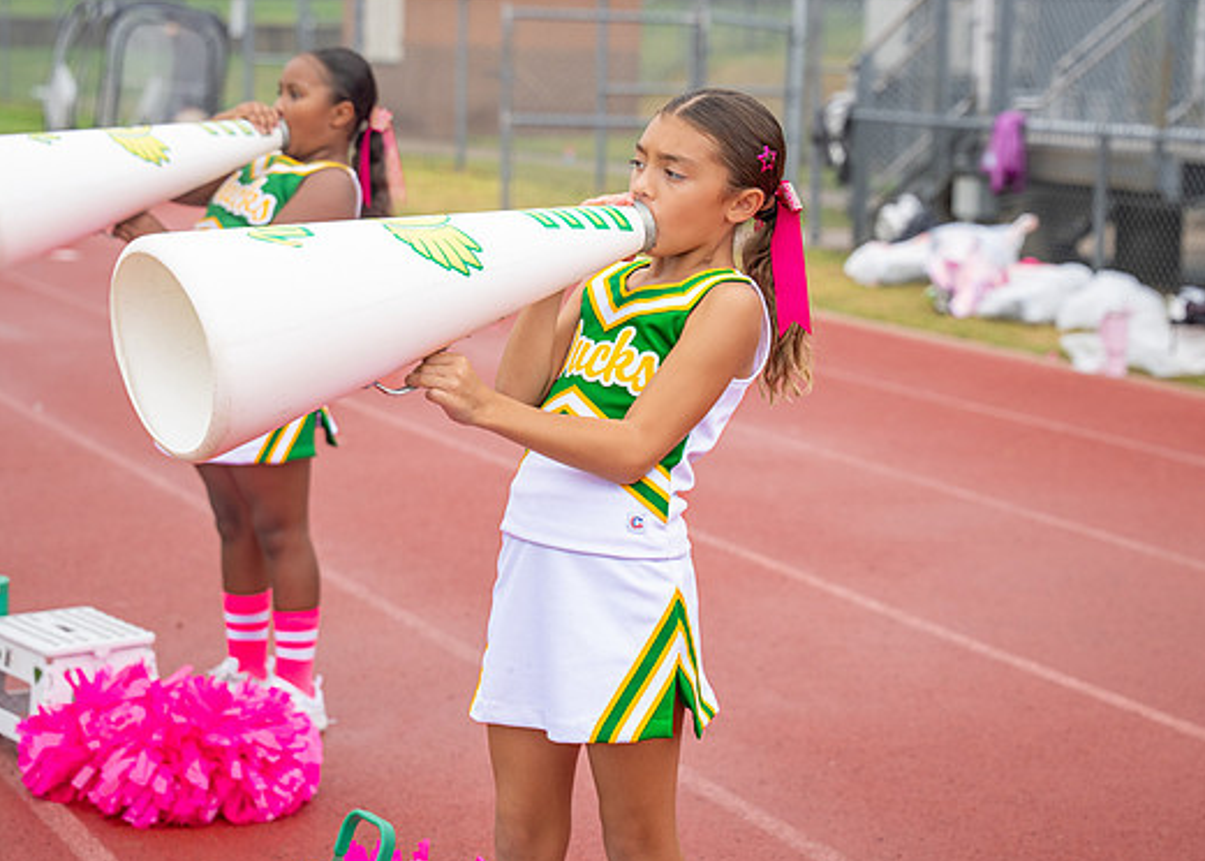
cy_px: 264
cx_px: 620
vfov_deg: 17.6
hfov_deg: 24.5
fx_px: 2772
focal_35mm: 81
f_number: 2.8
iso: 320
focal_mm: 54.6
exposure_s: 1/1250
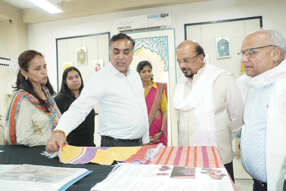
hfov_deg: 61.9
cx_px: 143
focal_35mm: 30
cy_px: 96
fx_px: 238
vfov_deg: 43.6
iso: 2000
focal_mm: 20
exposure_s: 1/60
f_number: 4
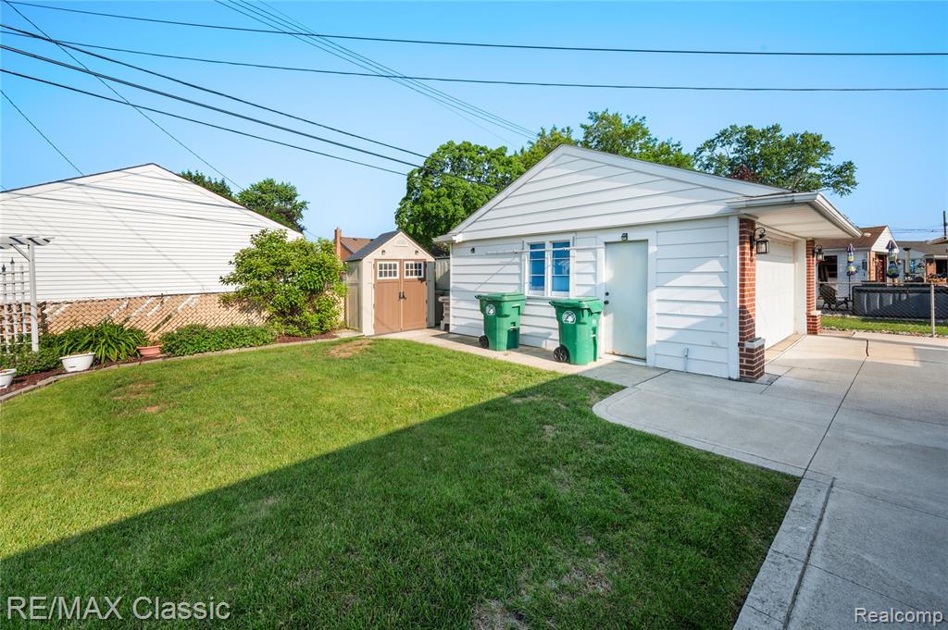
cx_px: 474
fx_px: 368
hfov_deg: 104.3
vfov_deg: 81.1
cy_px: 315
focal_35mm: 14
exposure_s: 1/125
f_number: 11
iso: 100
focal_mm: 14
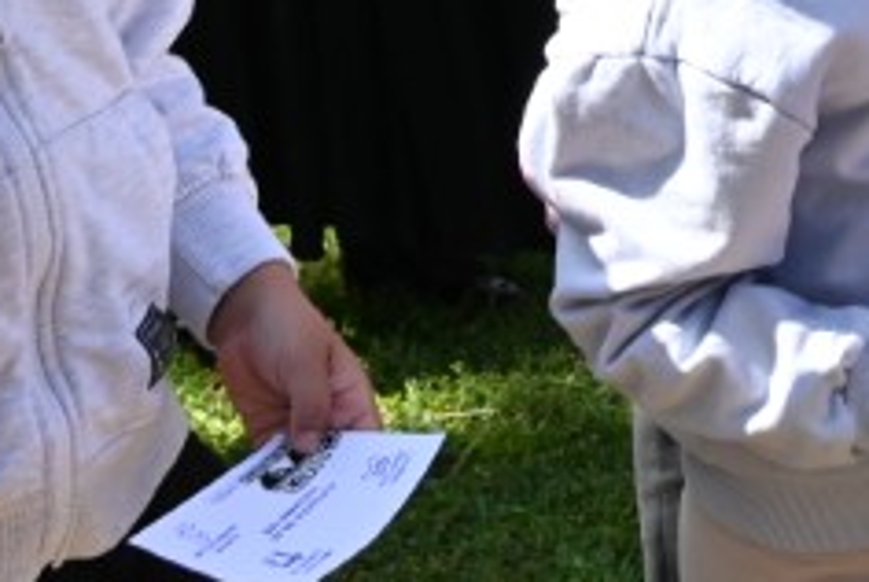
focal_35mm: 148
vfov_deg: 8.5
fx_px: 3587
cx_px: 1178
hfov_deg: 13.3
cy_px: -774
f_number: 5.6
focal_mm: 30.5
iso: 110
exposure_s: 1/250
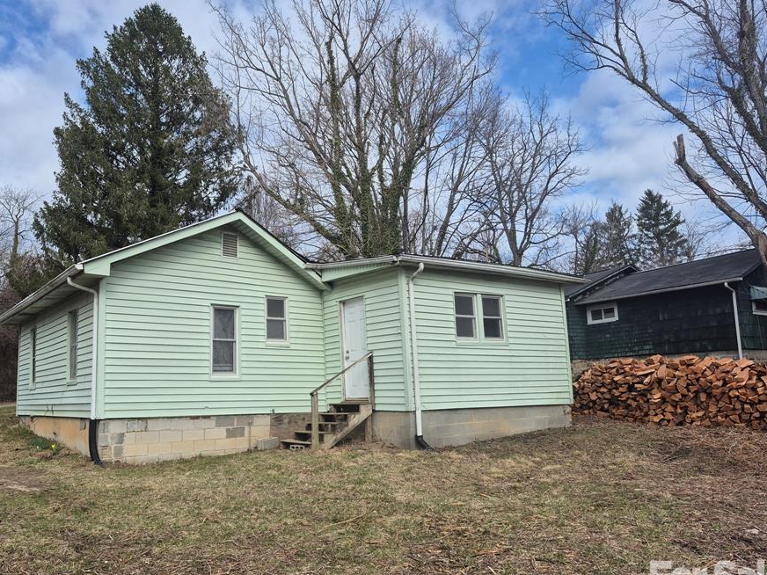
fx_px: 598
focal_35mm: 27
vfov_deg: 51.3
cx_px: 340
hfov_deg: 65.1
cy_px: 309
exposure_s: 1/1400
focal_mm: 5.4
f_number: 1.8
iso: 25
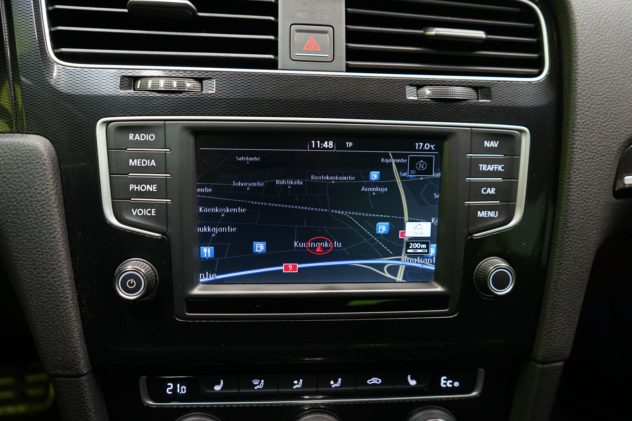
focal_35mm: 28
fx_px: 492
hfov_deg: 65.5
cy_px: 210
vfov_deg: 46.4
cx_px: 316
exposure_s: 1/30
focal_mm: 28
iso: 1000
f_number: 3.5
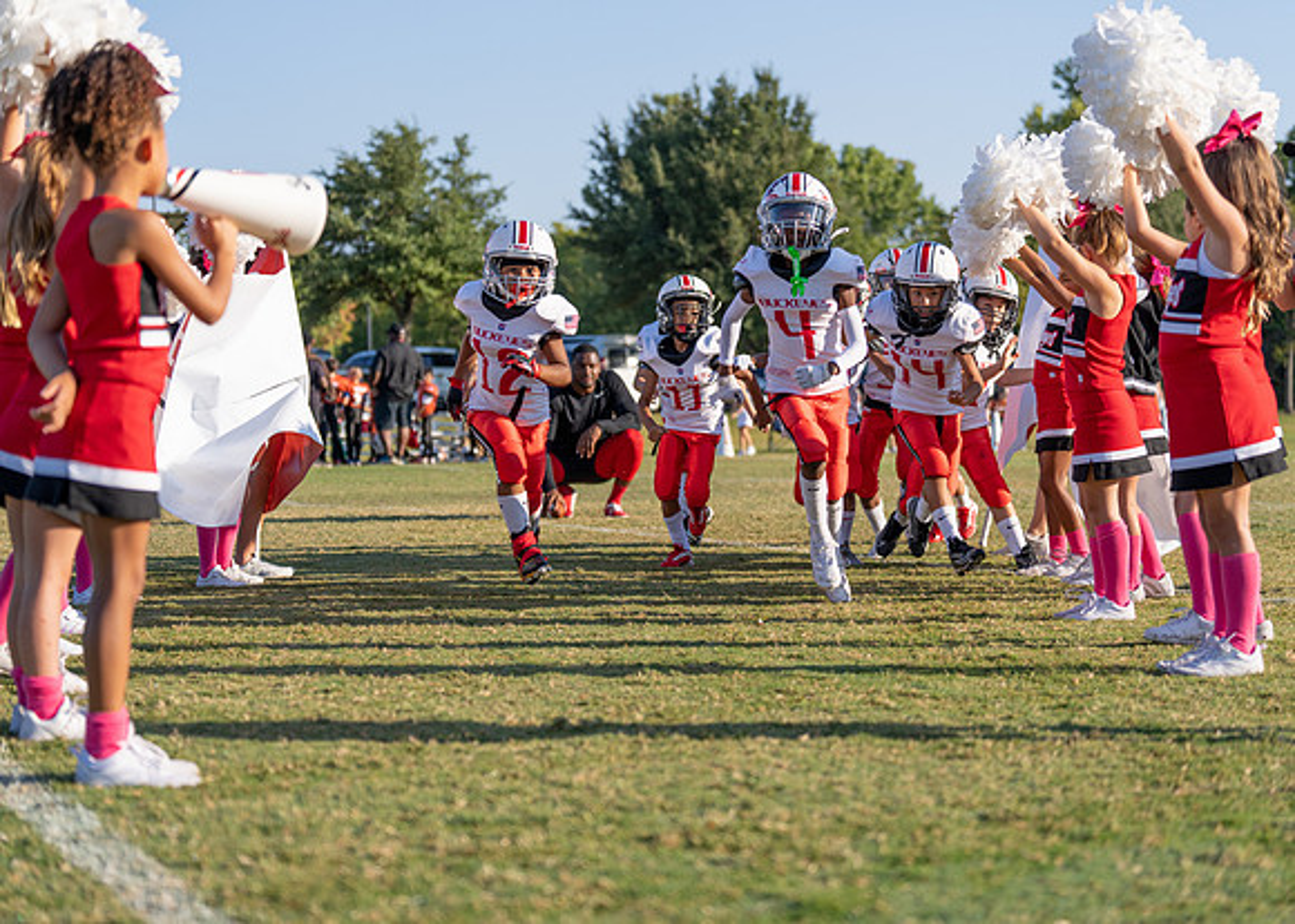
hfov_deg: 27.0
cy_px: 462
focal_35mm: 73
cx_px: 648
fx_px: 2697
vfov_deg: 19.4
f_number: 2.8
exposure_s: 1/2000
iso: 100
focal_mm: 70
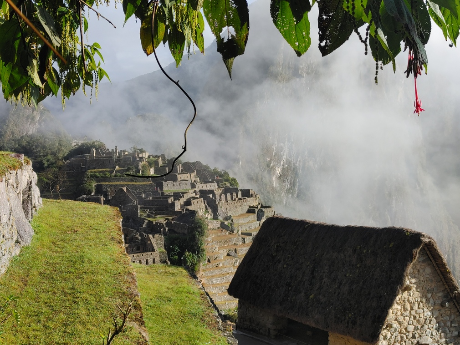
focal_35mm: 52
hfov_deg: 36.8
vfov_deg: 28.0
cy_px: 172
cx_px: 230
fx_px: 691
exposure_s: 1/1258
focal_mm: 5.58
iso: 100
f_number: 1.8
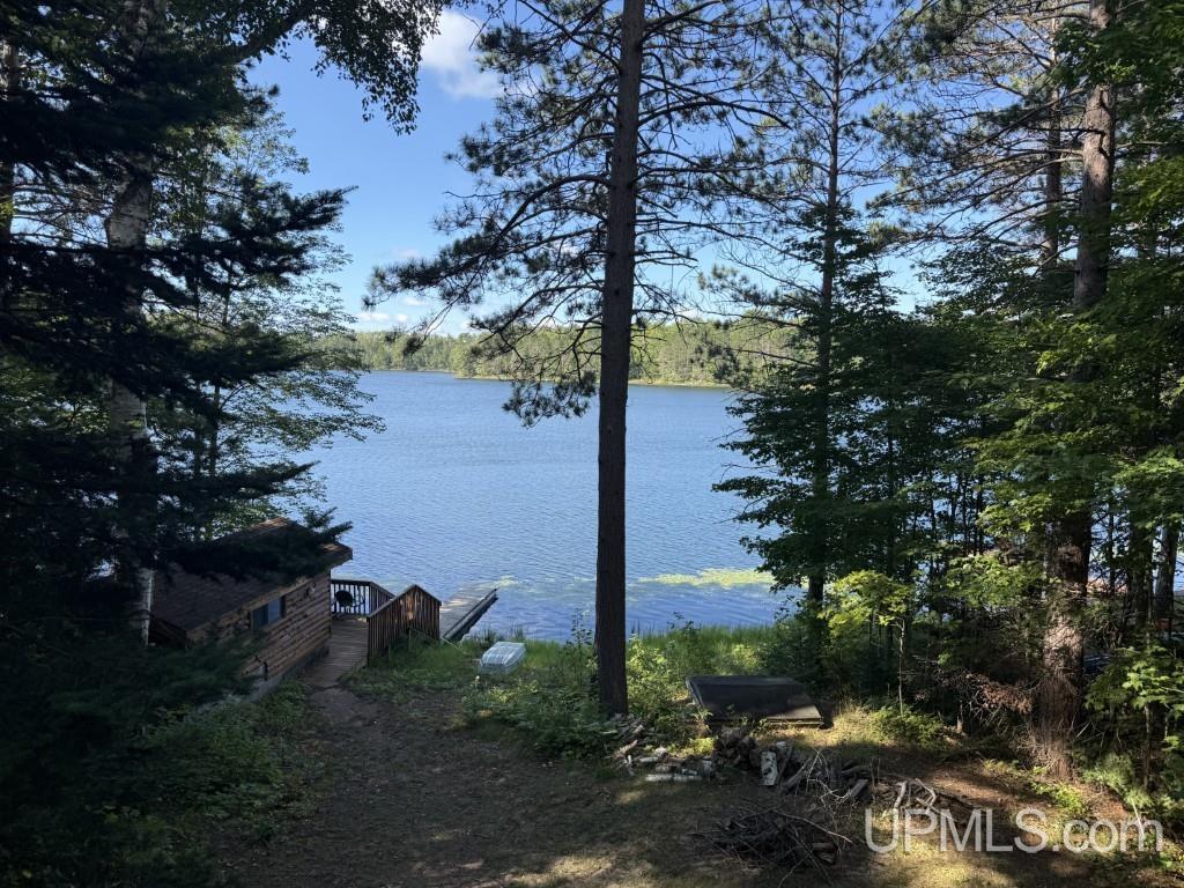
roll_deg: -0.5
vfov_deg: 56.8
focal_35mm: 24
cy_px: 444
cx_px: 592
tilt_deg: -6.4
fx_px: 821
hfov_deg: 71.6
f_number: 1.78
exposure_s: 1/1464
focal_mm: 6.76
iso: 80
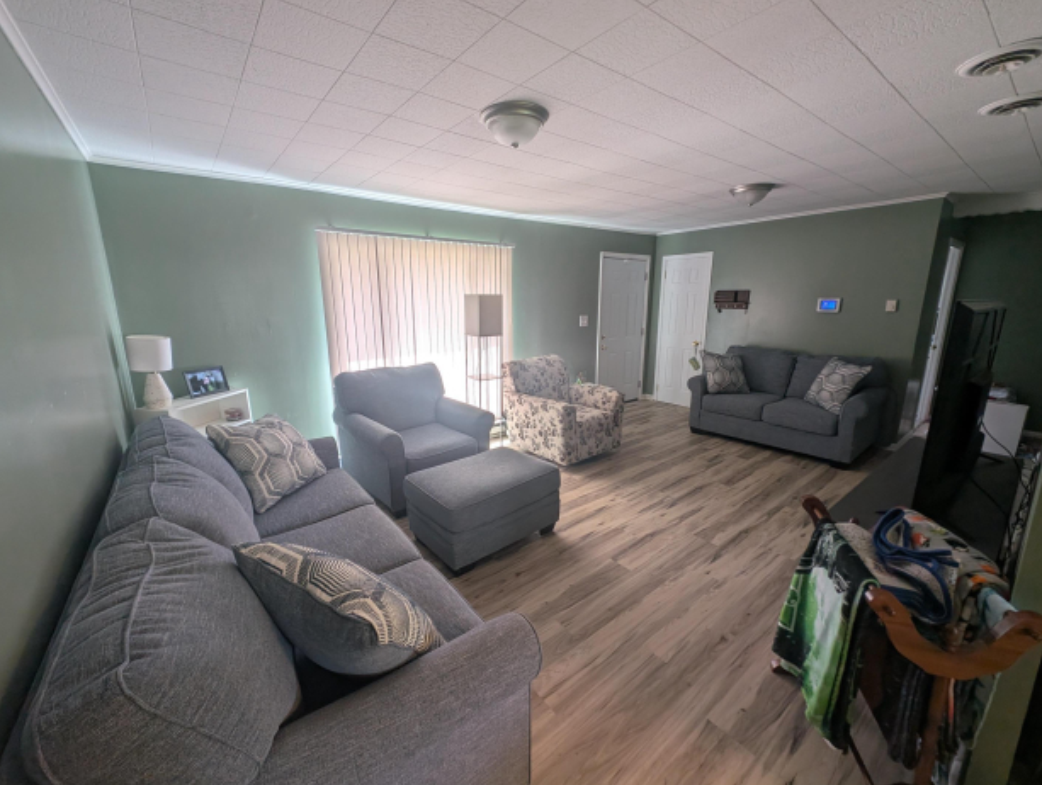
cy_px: 389
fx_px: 392
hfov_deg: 106.1
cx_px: 512
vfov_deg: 90.1
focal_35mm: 13
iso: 56
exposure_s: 1/43
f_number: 1.95
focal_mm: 2.23
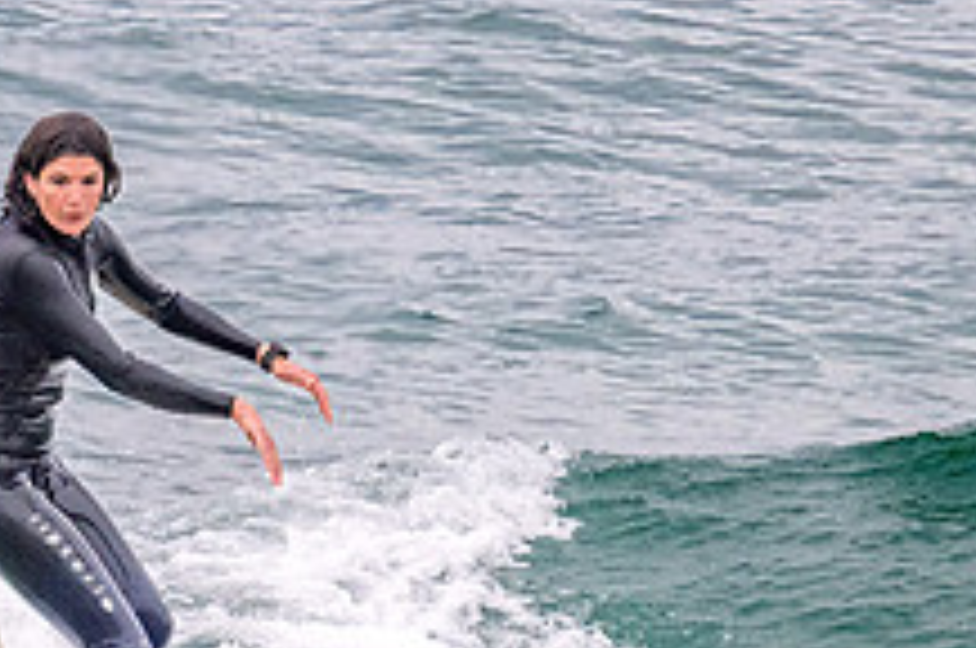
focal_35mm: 2806
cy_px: 638
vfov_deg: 0.5
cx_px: 135
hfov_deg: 0.7
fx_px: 75960
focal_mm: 800
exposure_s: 1/2000
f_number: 11
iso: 1250
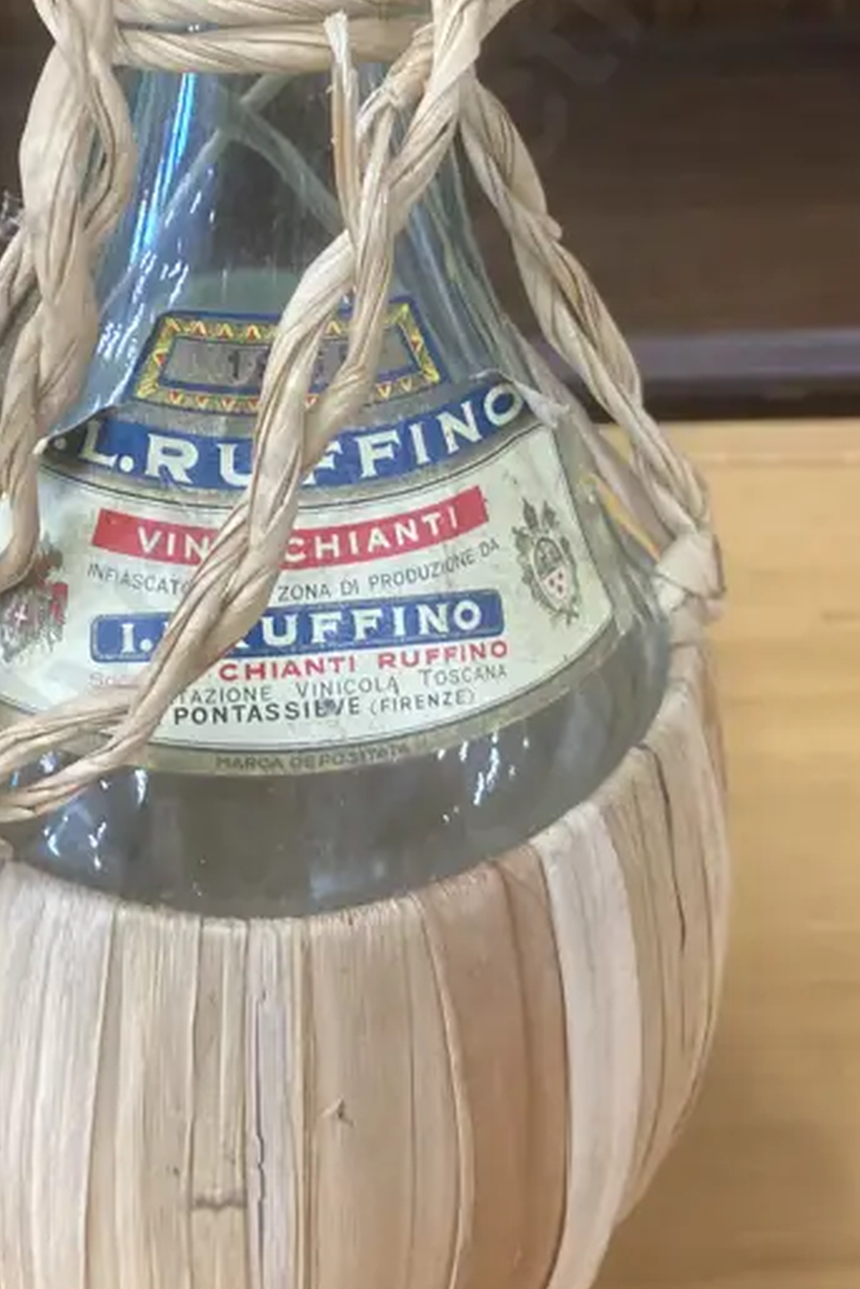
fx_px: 2077
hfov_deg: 23.3
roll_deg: -0.2
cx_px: 318
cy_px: 384
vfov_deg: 34.0
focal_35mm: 58
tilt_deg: -28.0
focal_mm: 3.99
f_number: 1.8
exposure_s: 1/50
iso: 125
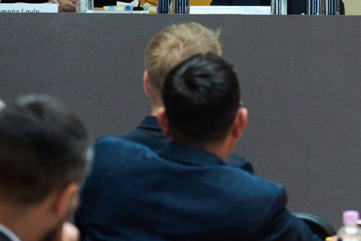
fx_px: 3730
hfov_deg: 5.5
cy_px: 7
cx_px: 435
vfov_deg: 3.7
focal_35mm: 372
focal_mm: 150
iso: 5000
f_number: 6.3
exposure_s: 1/200
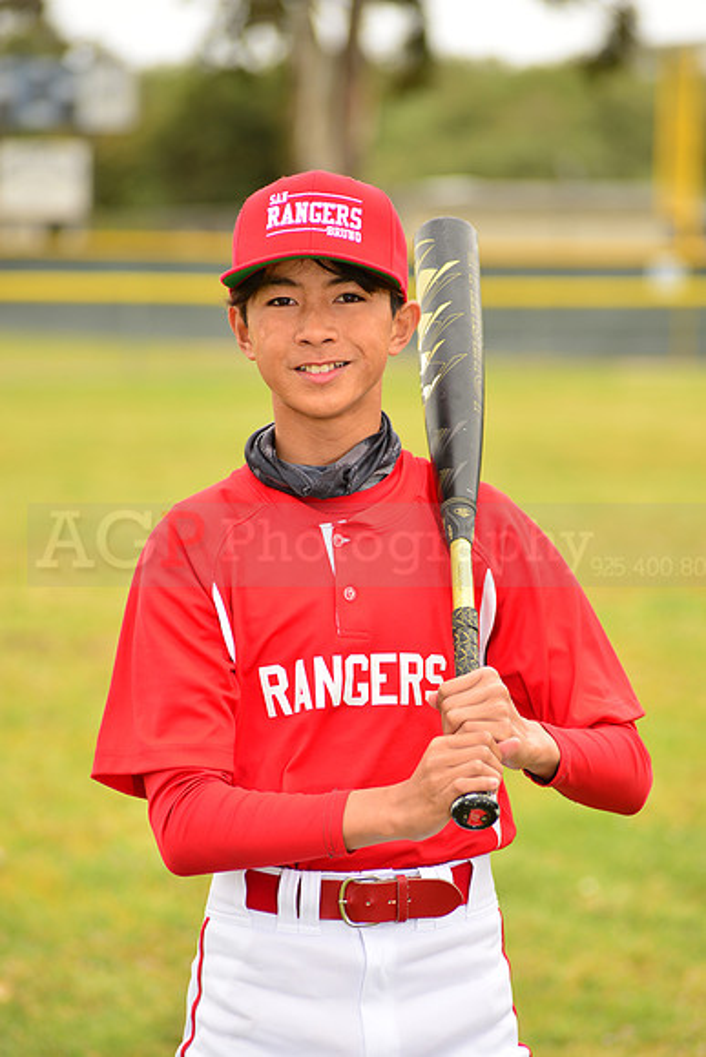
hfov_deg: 8.1
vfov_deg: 12.1
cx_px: 353
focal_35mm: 170
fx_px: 4997
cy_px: 528
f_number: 5.6
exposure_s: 1/250
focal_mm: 170
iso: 125
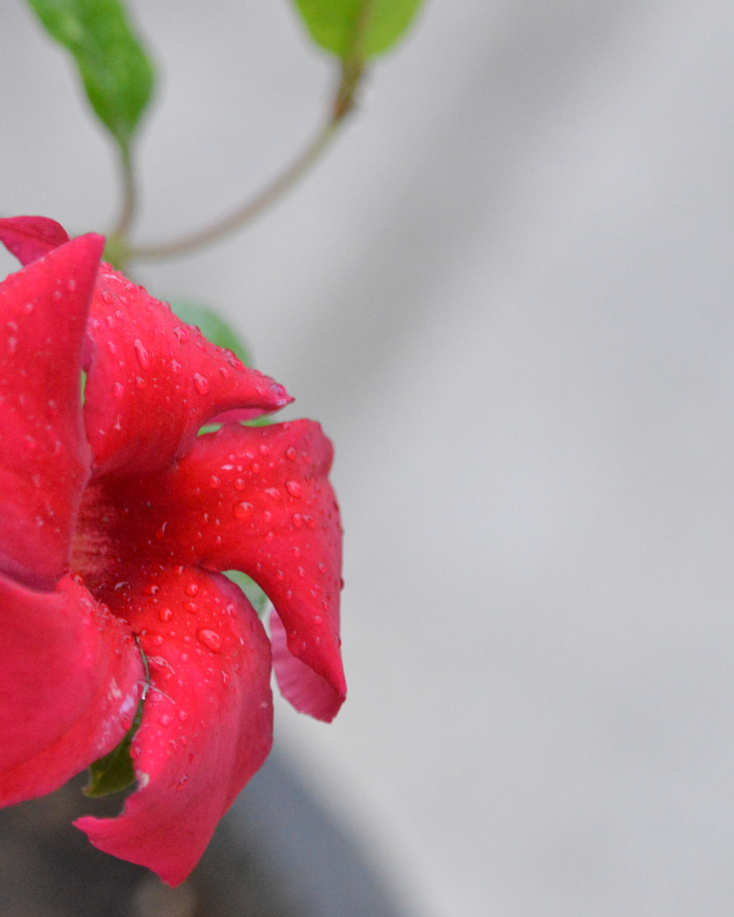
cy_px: 492
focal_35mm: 435
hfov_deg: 3.6
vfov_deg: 4.4
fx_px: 11809
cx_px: 132
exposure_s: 1/320
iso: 3200
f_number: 3.5
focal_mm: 180
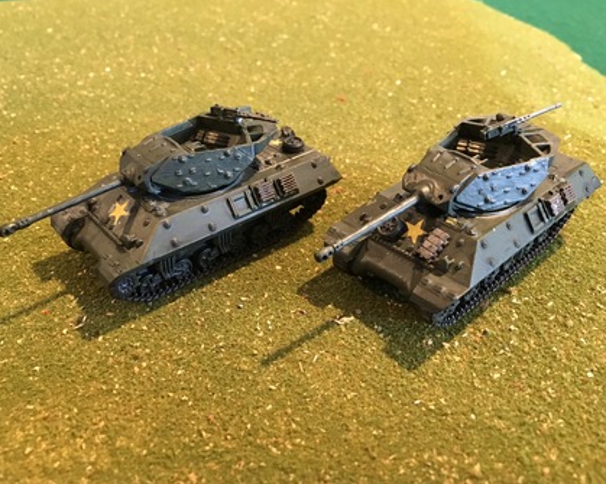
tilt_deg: -36.9
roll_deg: +0.2
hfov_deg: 54.2
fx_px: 592
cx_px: 278
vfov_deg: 44.5
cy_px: 240
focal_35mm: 33
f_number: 2.2
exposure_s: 1/15
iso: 250
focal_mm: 4.15
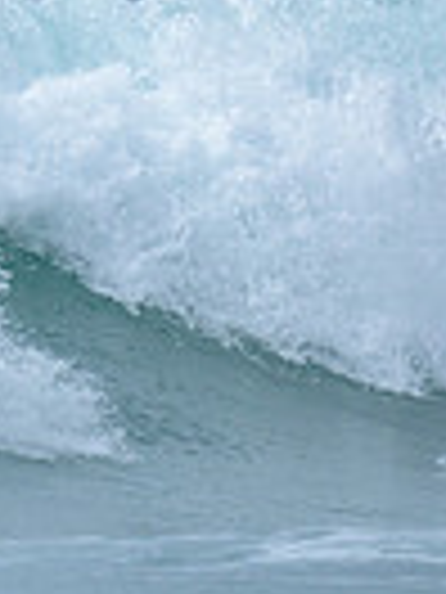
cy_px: 146
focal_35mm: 3370
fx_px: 57893
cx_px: -586
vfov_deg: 0.6
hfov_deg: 0.4
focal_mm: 800
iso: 180
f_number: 6.3
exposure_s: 1/2000
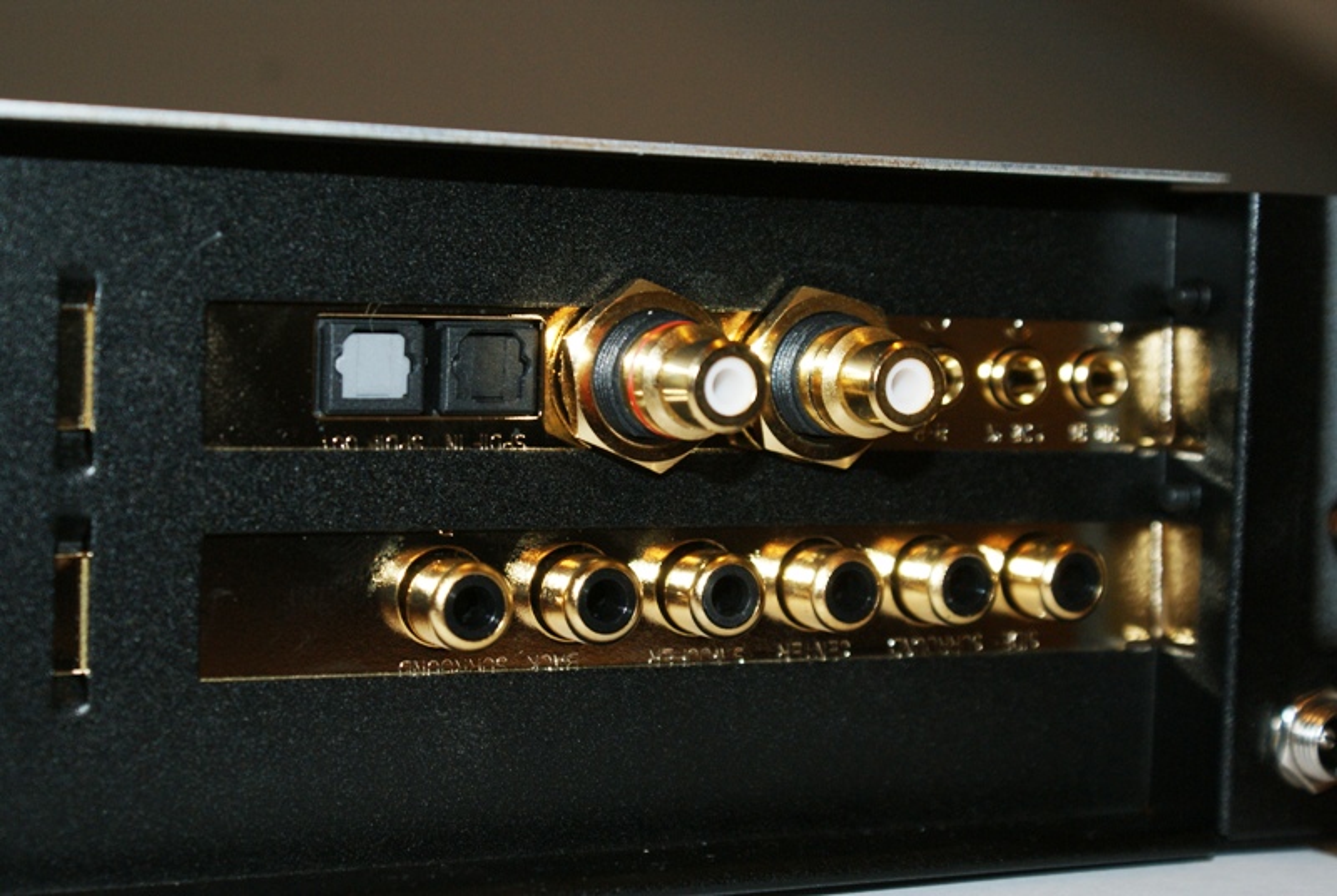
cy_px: 448
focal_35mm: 75
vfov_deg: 18.2
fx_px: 2789
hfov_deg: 27.0
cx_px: 668
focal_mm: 50
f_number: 6.3
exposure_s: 1/80
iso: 400
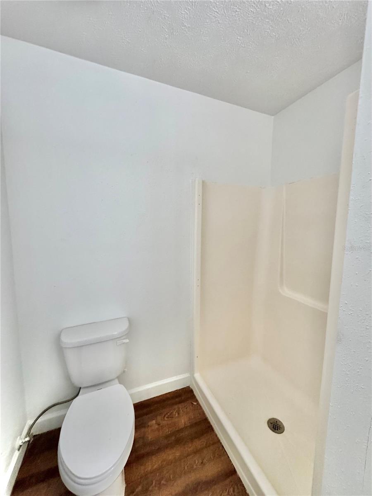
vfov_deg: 102.1
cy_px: 248
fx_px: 201
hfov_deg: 85.7
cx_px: 186
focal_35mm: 14
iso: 320
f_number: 2.2
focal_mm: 2.22
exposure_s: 1/66
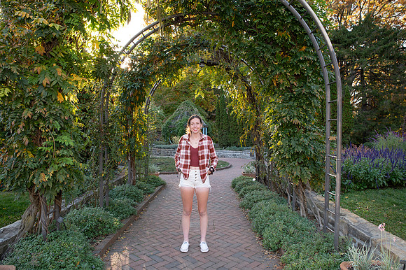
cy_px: 138
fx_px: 277
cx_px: 208
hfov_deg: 72.4
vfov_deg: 51.9
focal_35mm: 25
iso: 500
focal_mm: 24
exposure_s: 1/125
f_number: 5
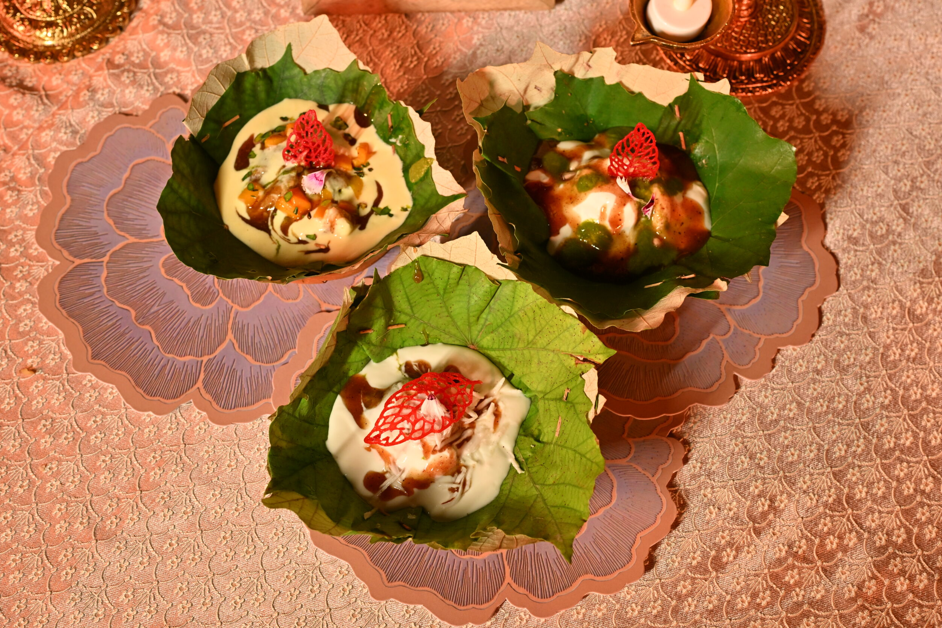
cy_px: 317
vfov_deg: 26.5
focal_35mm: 51
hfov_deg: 38.9
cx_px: 469
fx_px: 1334
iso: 640
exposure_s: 1/125
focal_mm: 50
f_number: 5
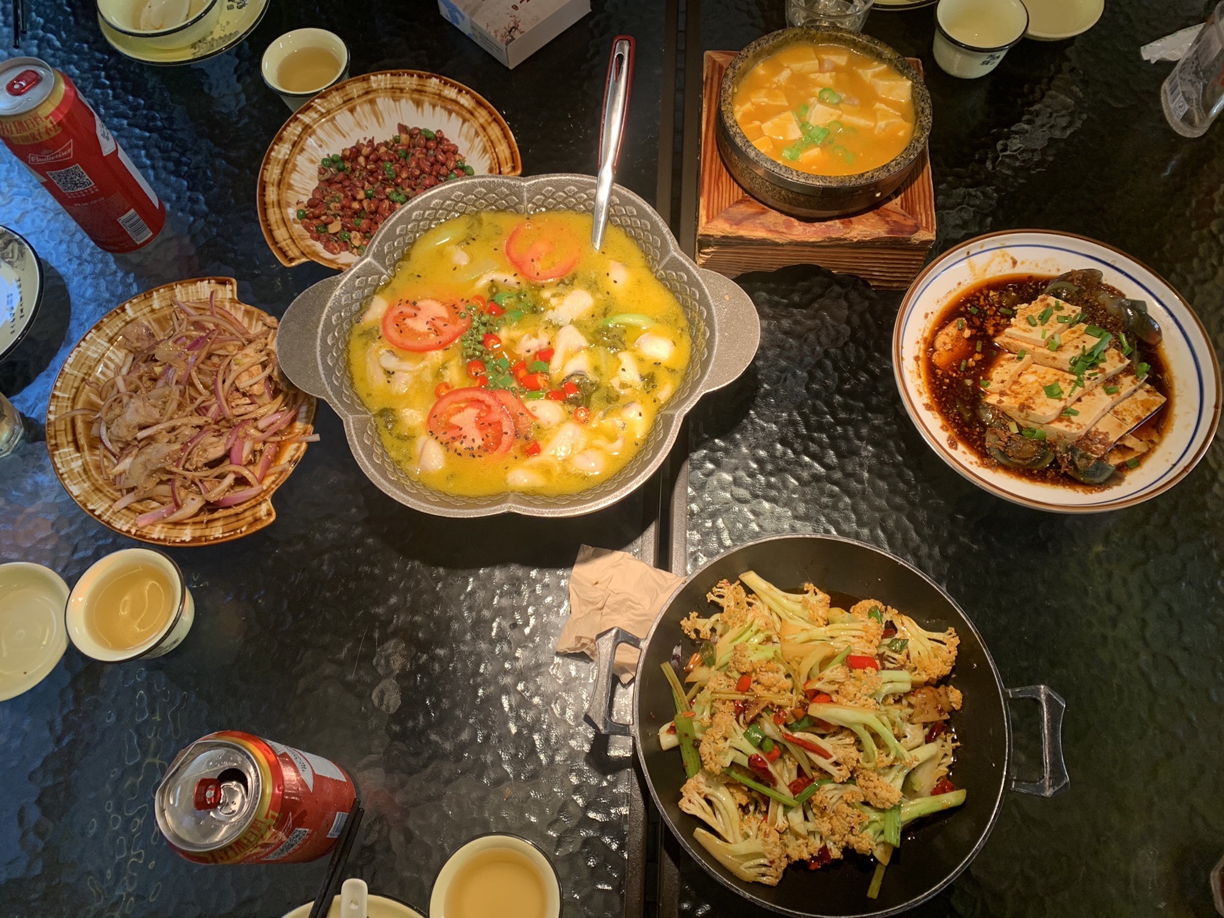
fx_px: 919
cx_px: 612
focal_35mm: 26
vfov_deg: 53.1
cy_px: 459
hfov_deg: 67.3
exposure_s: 1/50
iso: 50
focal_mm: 4.25
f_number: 1.8
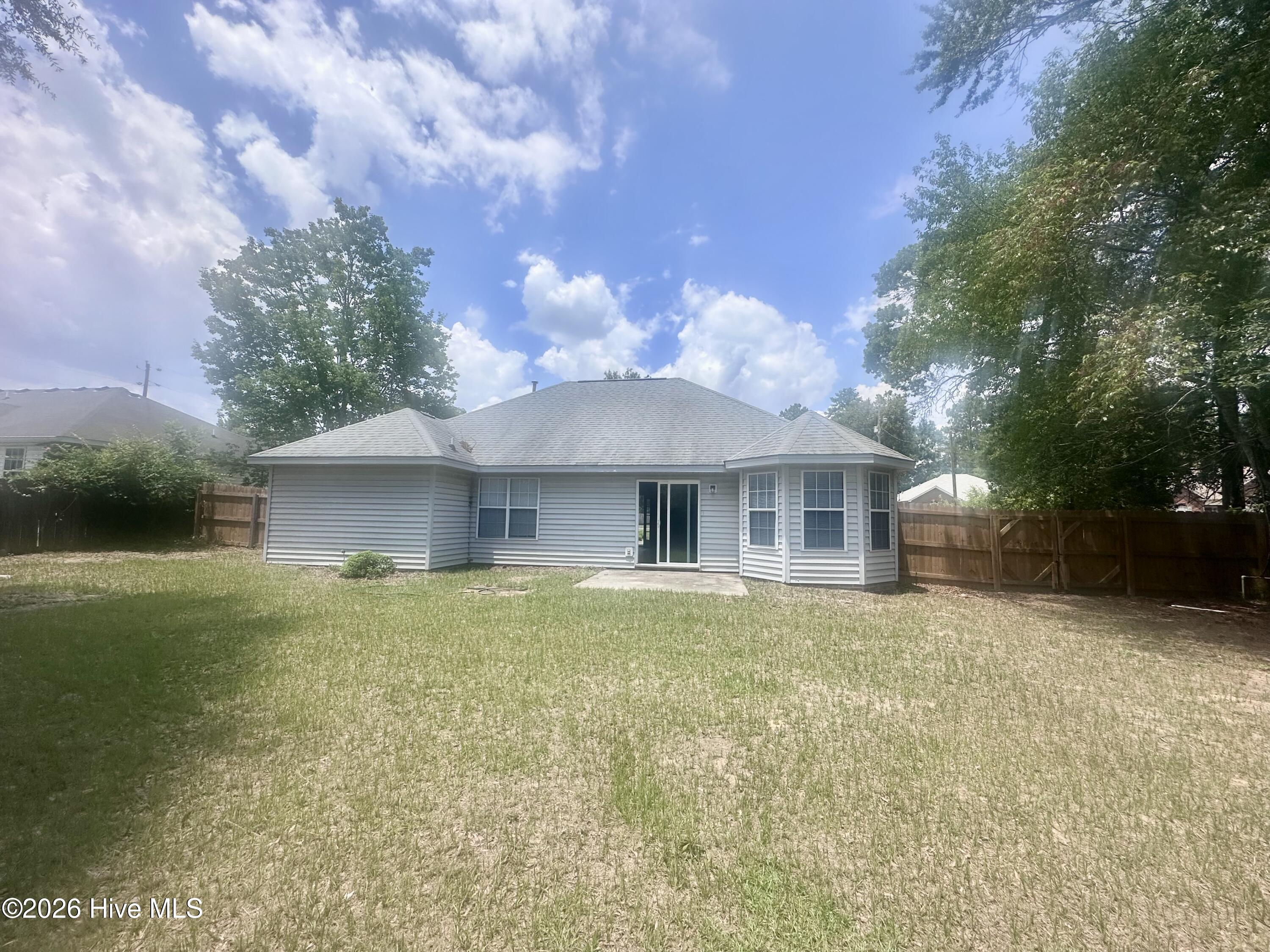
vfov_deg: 85.7
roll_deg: -0.7
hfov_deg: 102.1
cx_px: 635
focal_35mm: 14
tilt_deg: +5.1
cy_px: 476
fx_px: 514
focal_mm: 2.22
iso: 40
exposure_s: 1/2132
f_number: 2.2
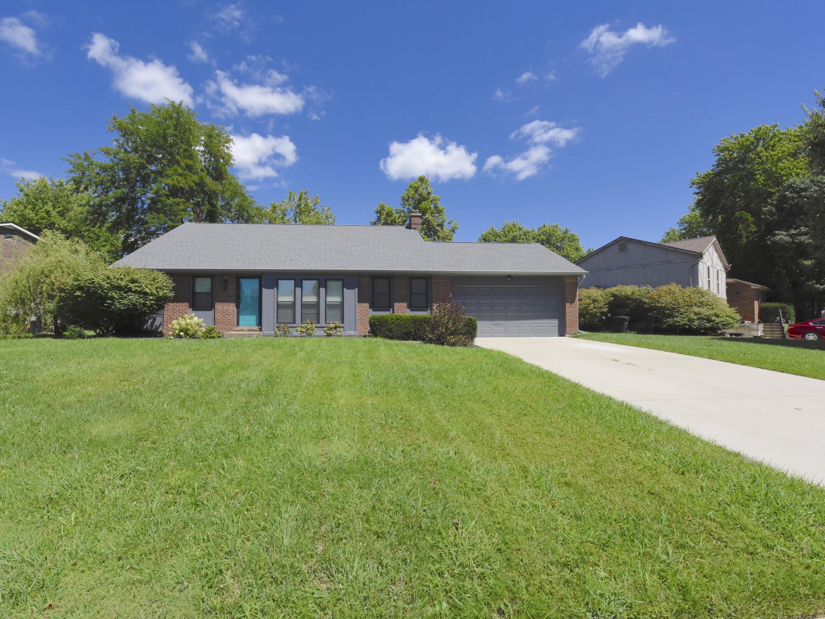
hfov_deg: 94.1
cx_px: 368
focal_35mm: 16
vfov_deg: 78.1
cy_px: 314
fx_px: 381
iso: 800
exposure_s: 1/800
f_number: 14
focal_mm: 14
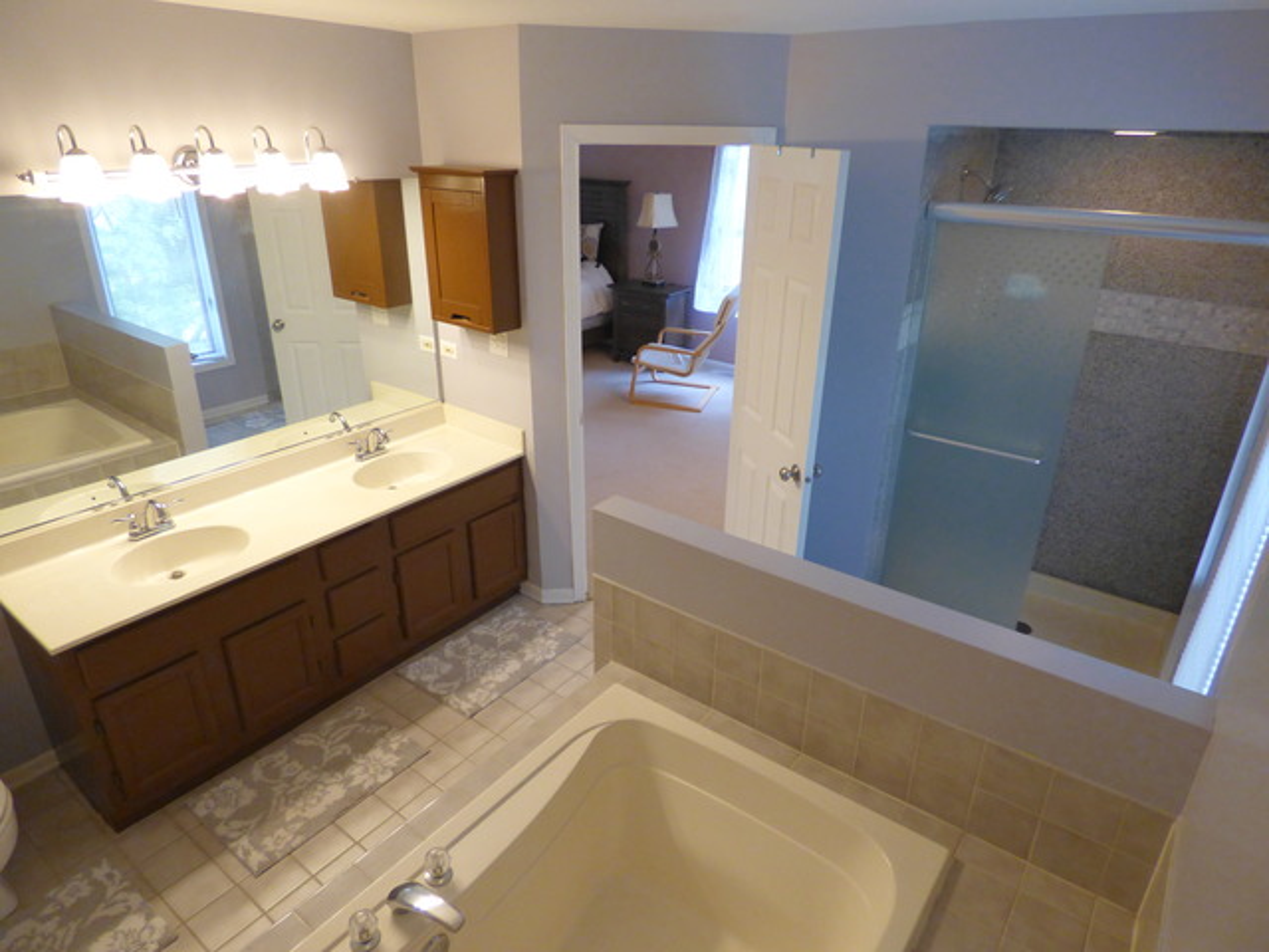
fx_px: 733
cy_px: 476
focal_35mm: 20
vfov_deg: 66.0
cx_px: 634
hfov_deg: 81.7
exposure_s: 1/60
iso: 250
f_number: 2.8
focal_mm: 3.58
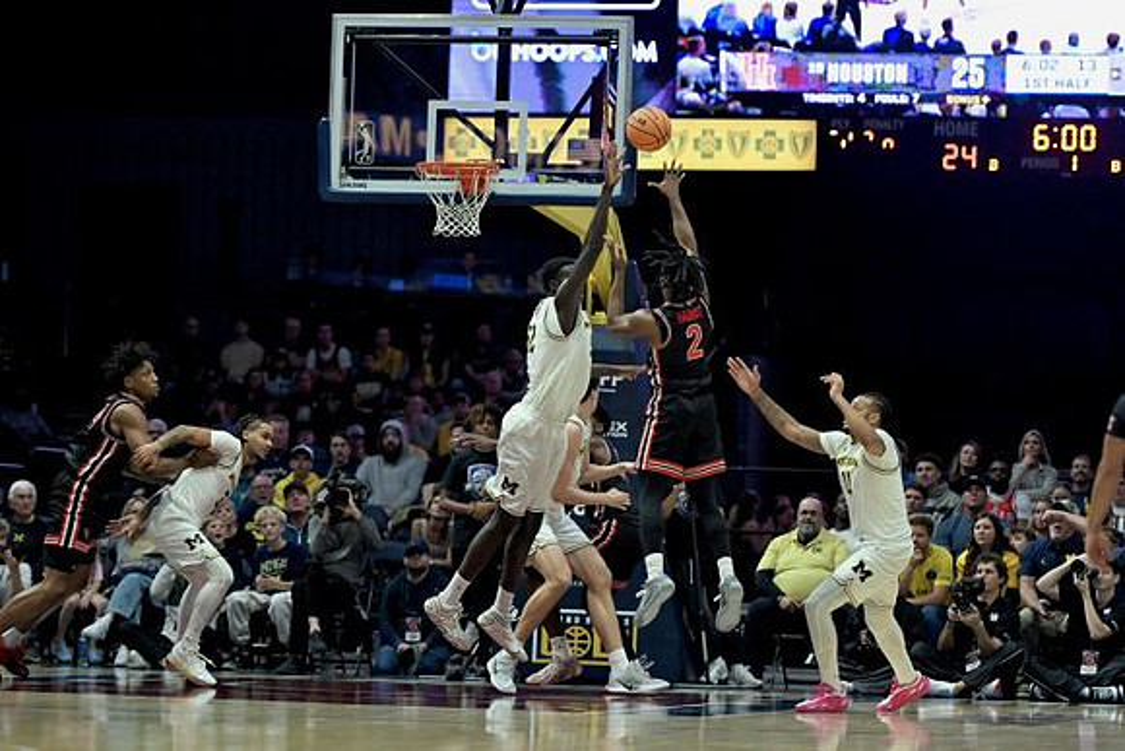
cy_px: 376
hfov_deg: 14.2
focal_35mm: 145
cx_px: 562
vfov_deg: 9.5
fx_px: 4532
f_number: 2.8
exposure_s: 1/1000
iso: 4000
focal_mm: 145
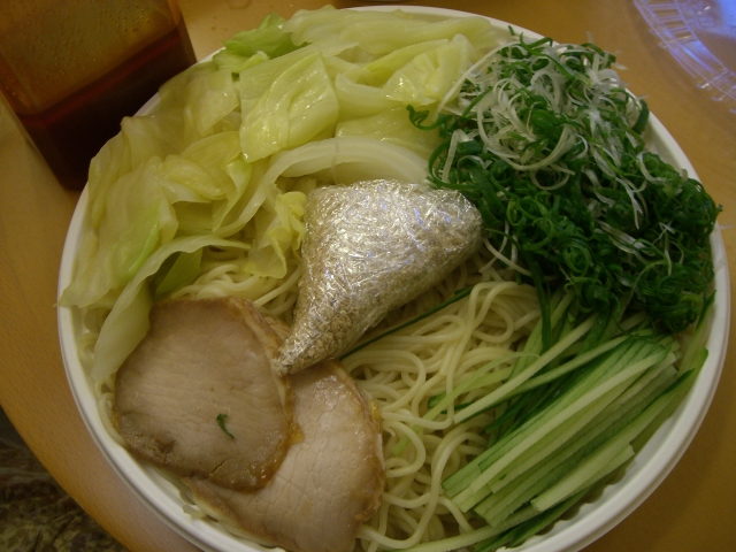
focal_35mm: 38
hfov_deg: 49.0
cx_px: 368
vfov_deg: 37.7
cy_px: 276
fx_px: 808
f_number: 2.7
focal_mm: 6.2
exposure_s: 1/13
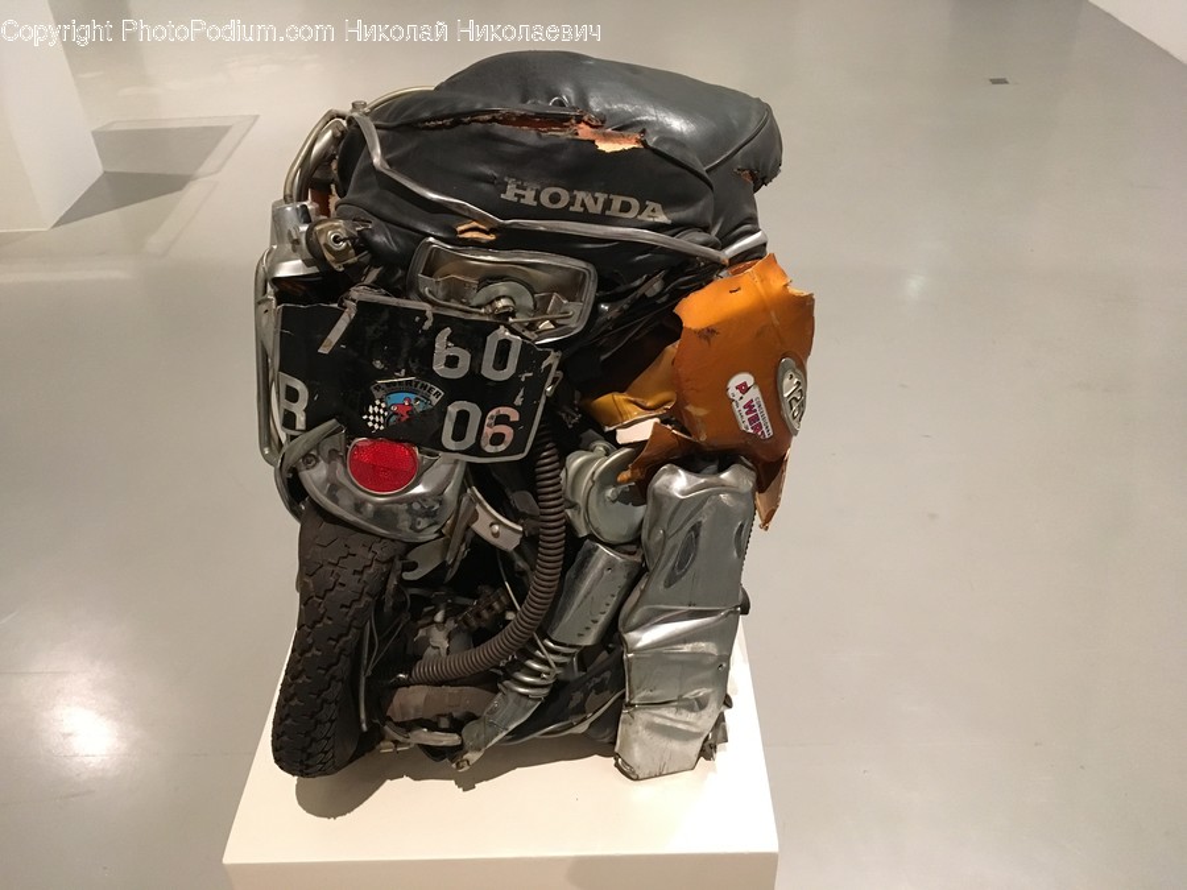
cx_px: 594
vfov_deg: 48.2
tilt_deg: -36.2
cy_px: 445
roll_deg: +3.7
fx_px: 994
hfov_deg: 61.7
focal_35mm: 29
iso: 250
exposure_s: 1/17
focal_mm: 4.15
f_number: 2.2
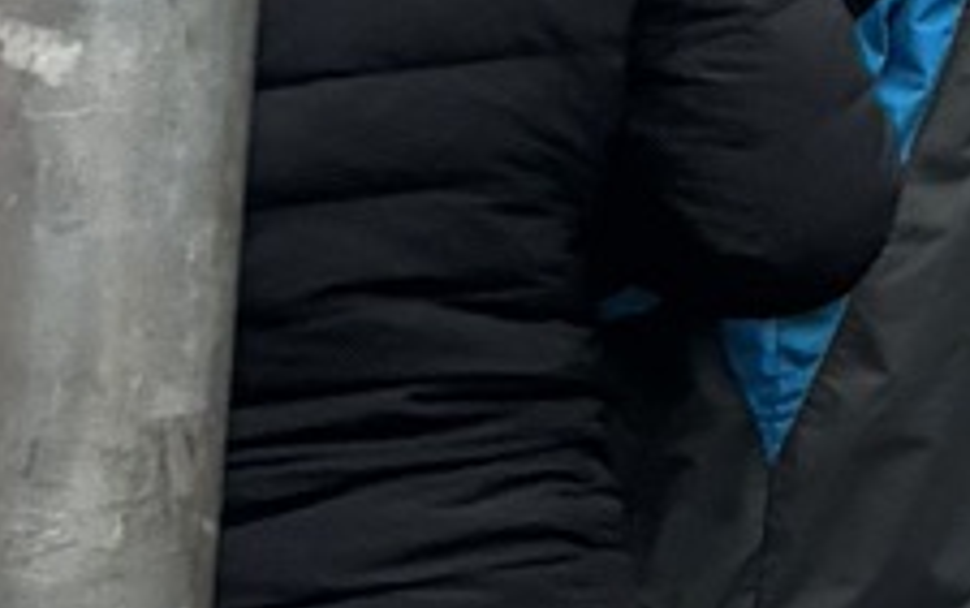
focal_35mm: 245
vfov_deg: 4.9
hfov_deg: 7.4
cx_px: 3087
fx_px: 6482
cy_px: -1634
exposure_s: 1/121
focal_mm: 5.96
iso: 125
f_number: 1.6
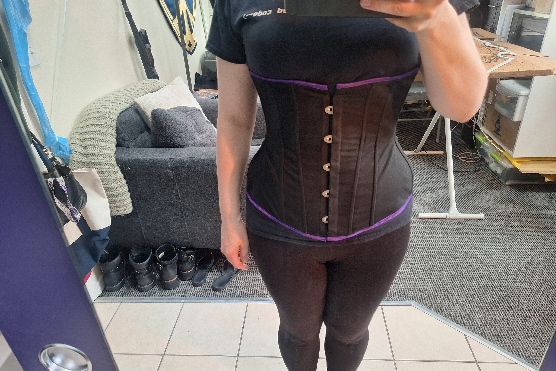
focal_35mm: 24
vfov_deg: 53.1
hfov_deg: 73.7
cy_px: 202
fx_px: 371
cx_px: 279
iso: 250
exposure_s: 1/30
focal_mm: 5.54
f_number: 1.8
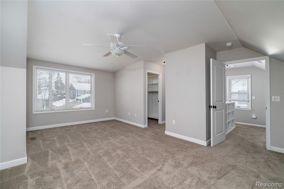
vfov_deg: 73.7
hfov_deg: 96.8
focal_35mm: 16
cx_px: 142
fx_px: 126
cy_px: 94
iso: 640
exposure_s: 1/250
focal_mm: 10.4
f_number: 7.1
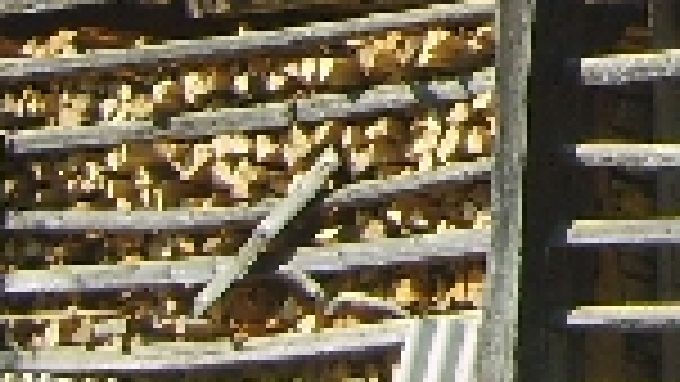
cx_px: 1301
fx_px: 3643
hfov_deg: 10.0
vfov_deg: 5.8
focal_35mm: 202
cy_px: -580
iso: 50
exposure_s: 1/500
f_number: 2.8
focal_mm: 5.8
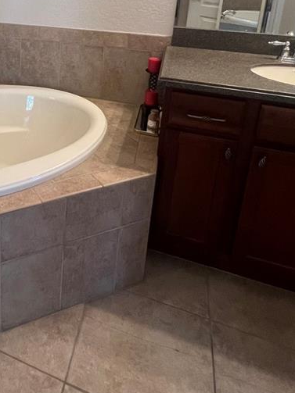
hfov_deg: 39.9
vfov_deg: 53.2
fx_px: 352
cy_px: 61
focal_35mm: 31
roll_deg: +0.0
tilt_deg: -16.3
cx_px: -1
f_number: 1.8
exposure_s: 1/60
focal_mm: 1.57
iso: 250
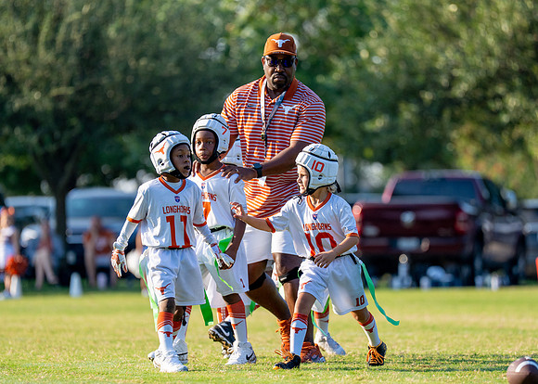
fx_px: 4711
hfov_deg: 6.5
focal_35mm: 308
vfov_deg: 4.7
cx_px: 284
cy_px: 237
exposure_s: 1/2000
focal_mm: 200
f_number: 2.8
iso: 250
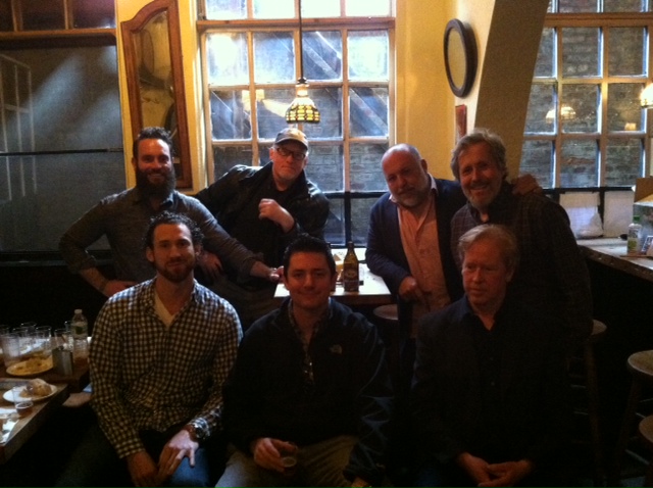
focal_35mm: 35
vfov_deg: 40.6
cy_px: 244
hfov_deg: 52.7
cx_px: 326
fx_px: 659
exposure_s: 1/15
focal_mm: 3.85
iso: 1000
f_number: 2.8
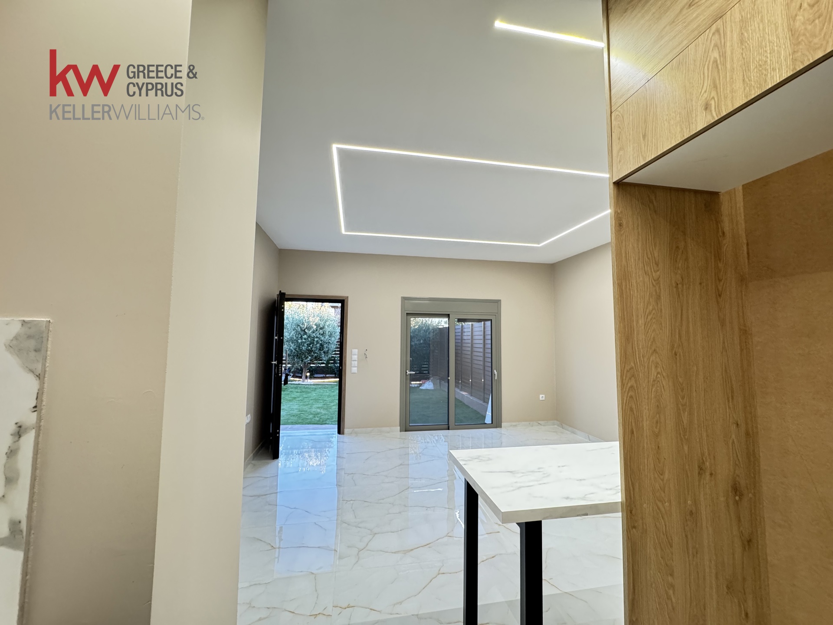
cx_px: 416
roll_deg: -0.9
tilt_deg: +5.3
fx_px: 337
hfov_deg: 102.1
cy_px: 312
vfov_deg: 85.7
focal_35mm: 14
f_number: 2.2
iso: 320
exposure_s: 1/57
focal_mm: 2.22
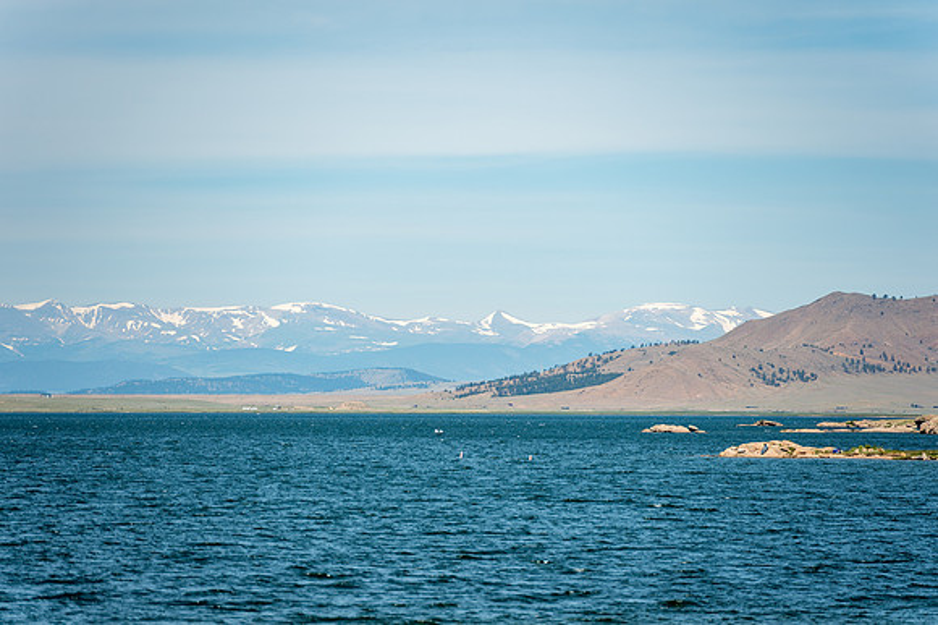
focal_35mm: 200
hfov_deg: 10.3
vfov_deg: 6.9
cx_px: 469
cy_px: 312
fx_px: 5208
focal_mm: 200
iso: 110
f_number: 9
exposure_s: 1/1000
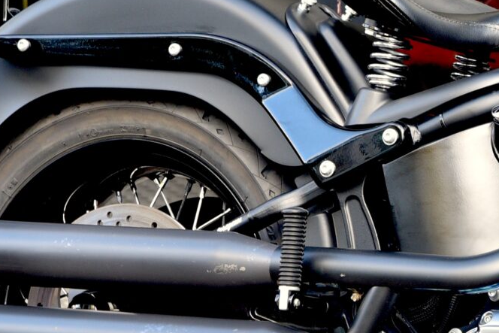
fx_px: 3743
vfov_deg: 5.1
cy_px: 145
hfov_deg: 7.5
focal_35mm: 270
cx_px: 761
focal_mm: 70
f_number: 5
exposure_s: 1/100
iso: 500
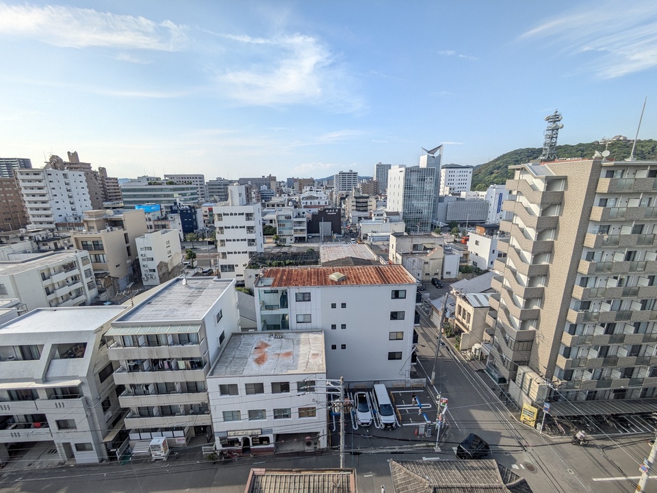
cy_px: 246
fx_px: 266
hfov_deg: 102.1
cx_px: 328
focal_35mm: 14
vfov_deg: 85.7
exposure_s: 1/1188
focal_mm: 1.83
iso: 49
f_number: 2.2
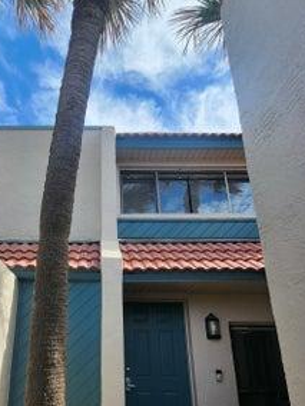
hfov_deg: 59.5
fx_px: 258
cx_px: 99
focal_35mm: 22
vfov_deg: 74.0
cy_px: 272
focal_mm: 2.2
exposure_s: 1/763
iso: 50
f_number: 2.2
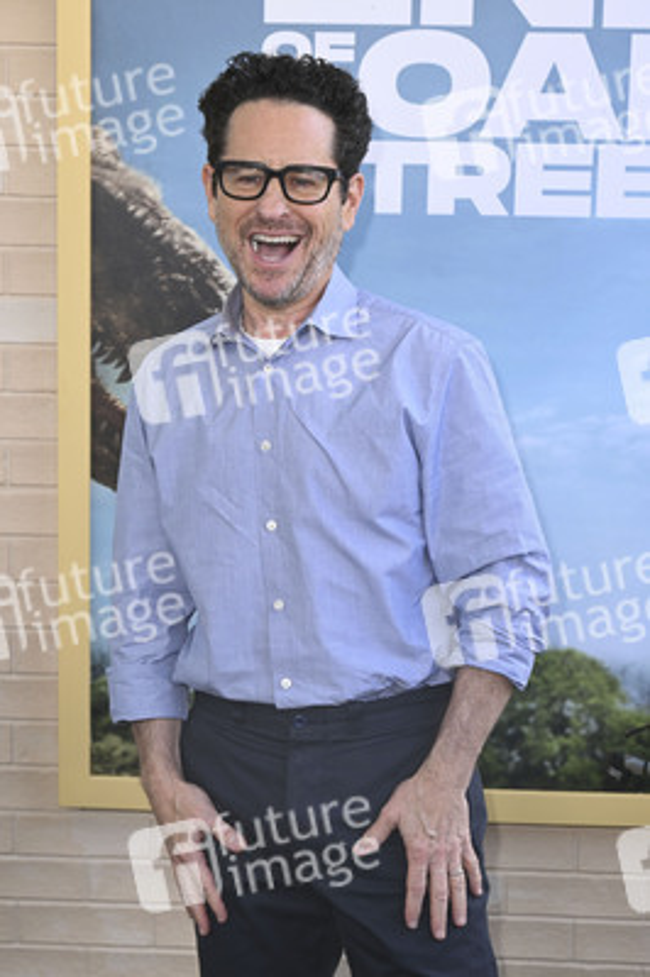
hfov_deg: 19.2
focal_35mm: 71
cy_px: 488
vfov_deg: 28.5
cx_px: 325
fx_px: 1926
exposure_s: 1/250
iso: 640
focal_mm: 71
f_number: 6.3
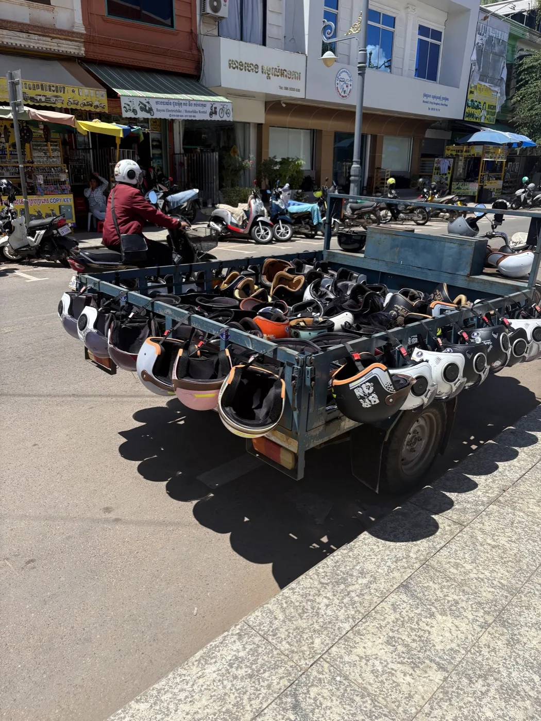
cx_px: 270
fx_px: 542
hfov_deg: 53.1
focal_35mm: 26
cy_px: 360
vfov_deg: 67.3
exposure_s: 1/4329
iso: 64
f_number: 1.6
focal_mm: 5.96
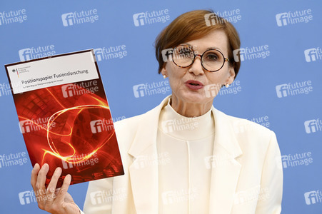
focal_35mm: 122
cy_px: 107
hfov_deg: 16.8
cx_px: 161
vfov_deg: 11.2
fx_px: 1090
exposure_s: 1/500
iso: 2000
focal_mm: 122
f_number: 5
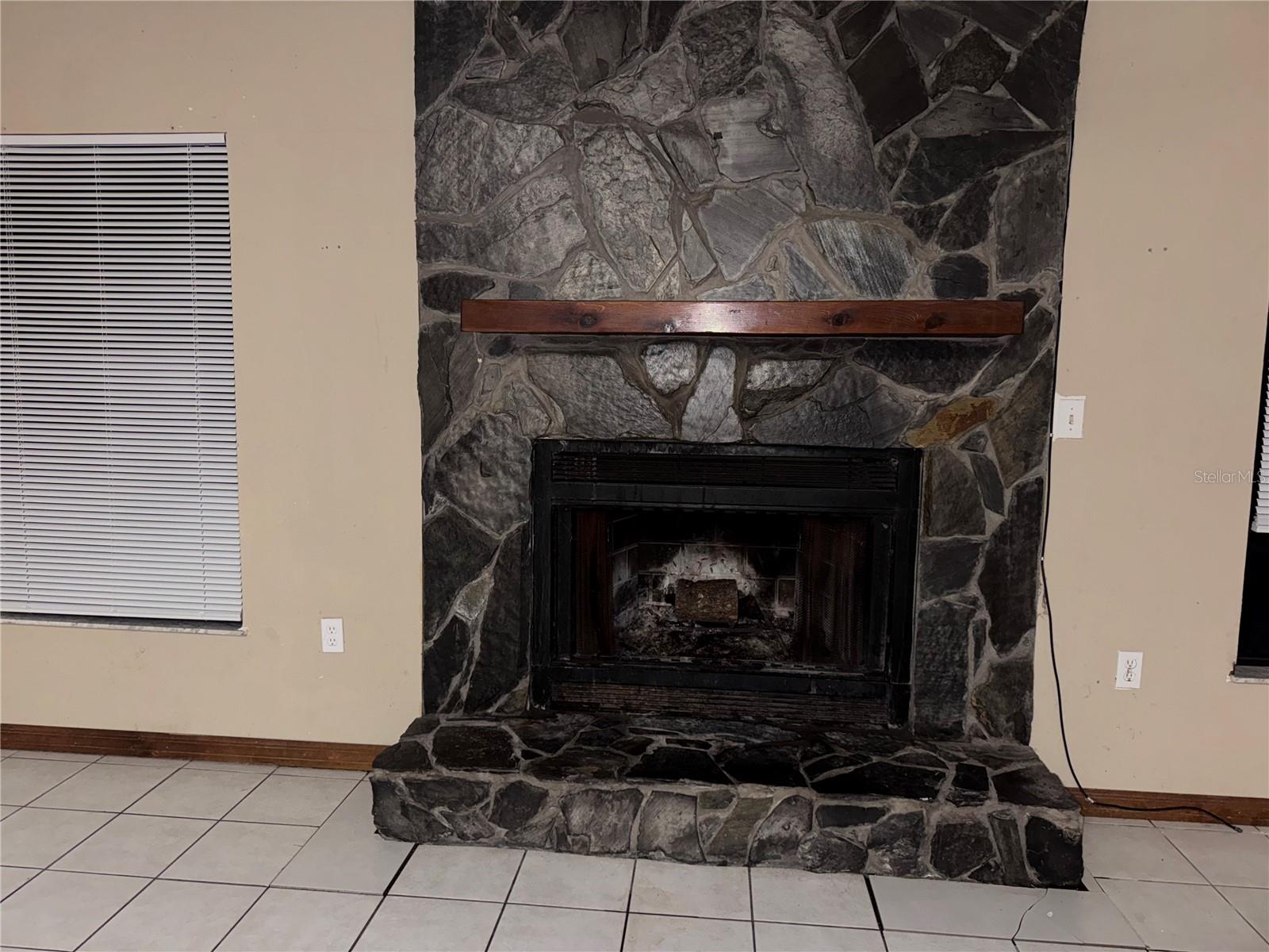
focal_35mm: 24
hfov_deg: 71.6
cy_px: 476
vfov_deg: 56.8
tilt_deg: -6.5
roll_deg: -0.6
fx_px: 880
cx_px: 634
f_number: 1.78
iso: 160
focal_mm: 6.76
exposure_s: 1/10
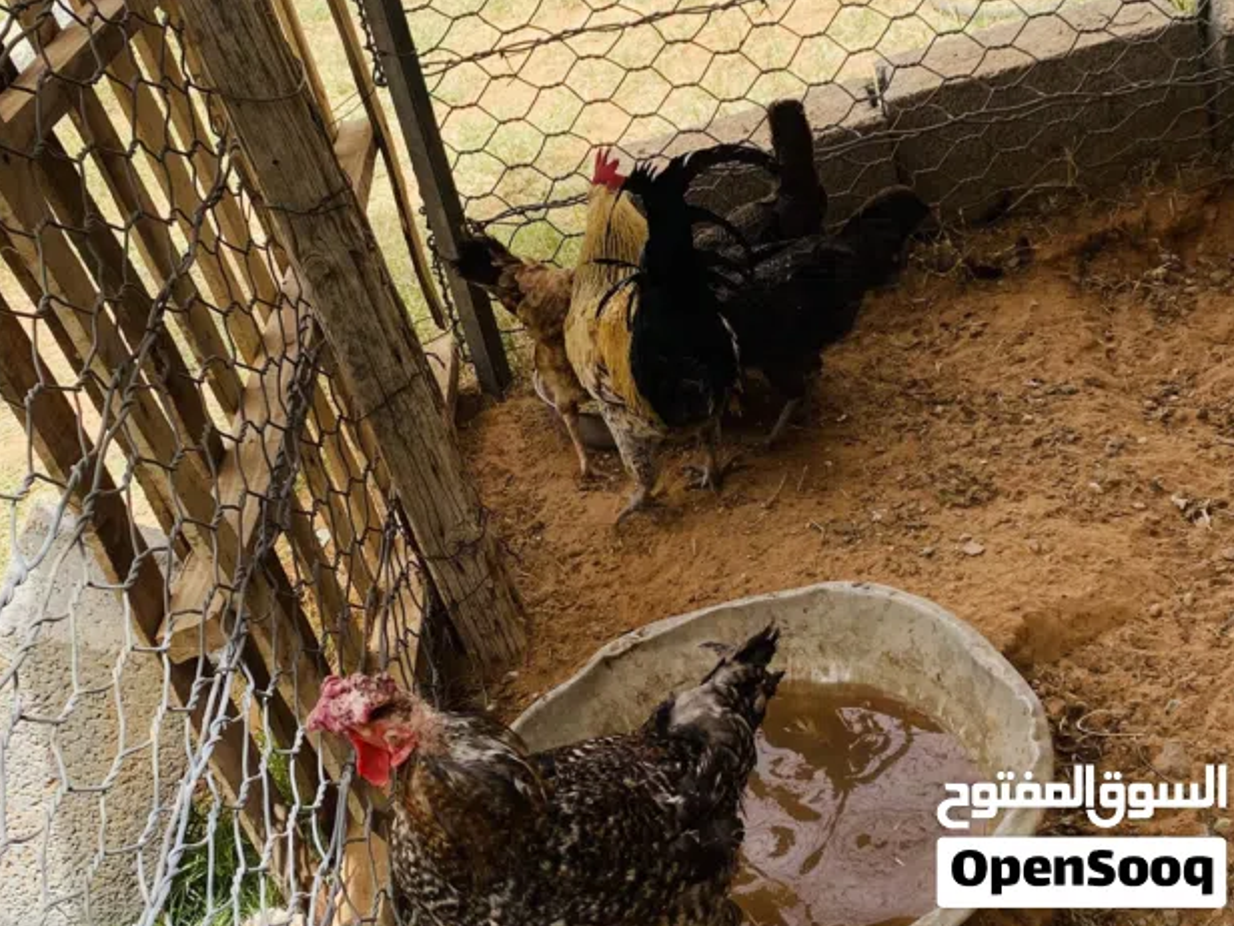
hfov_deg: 65.3
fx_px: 963
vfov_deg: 51.3
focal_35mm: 27
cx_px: 635
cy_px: 475
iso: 32
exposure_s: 1/1245
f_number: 1.8
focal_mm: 4.25
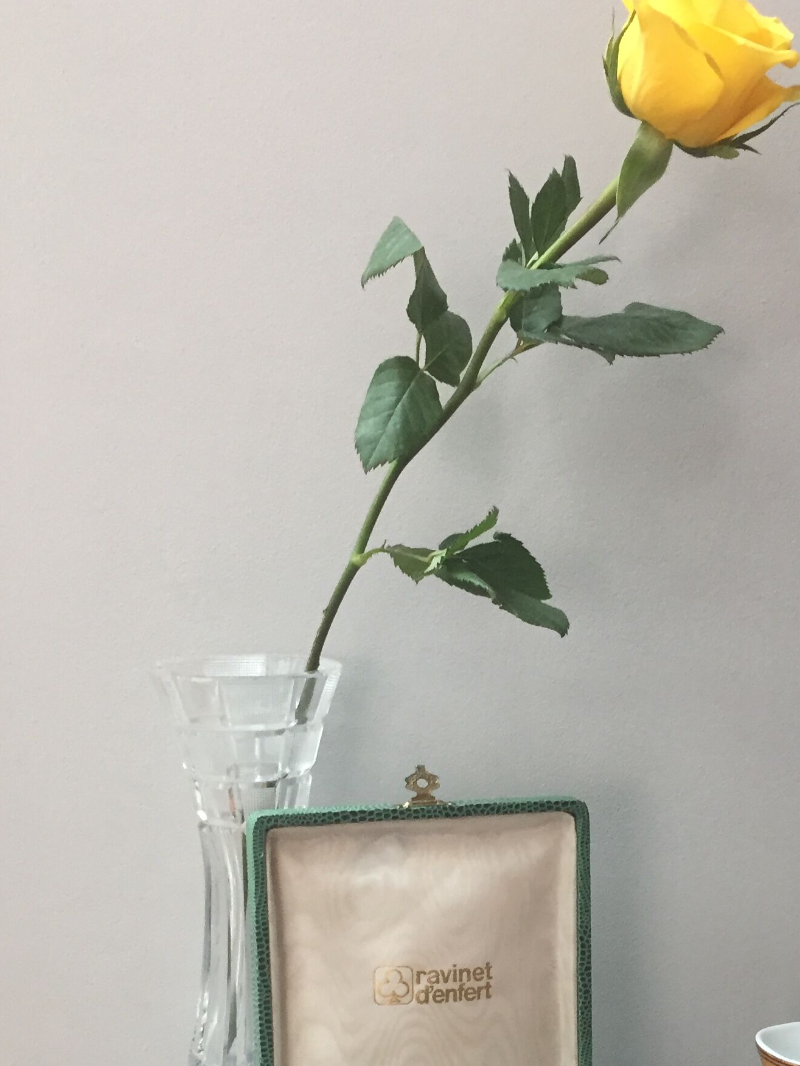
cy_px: 891
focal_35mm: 54
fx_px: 1664
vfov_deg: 34.2
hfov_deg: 26.6
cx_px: 622
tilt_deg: -14.7
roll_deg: -0.4
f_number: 2.2
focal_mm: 4.15
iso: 160
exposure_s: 1/33
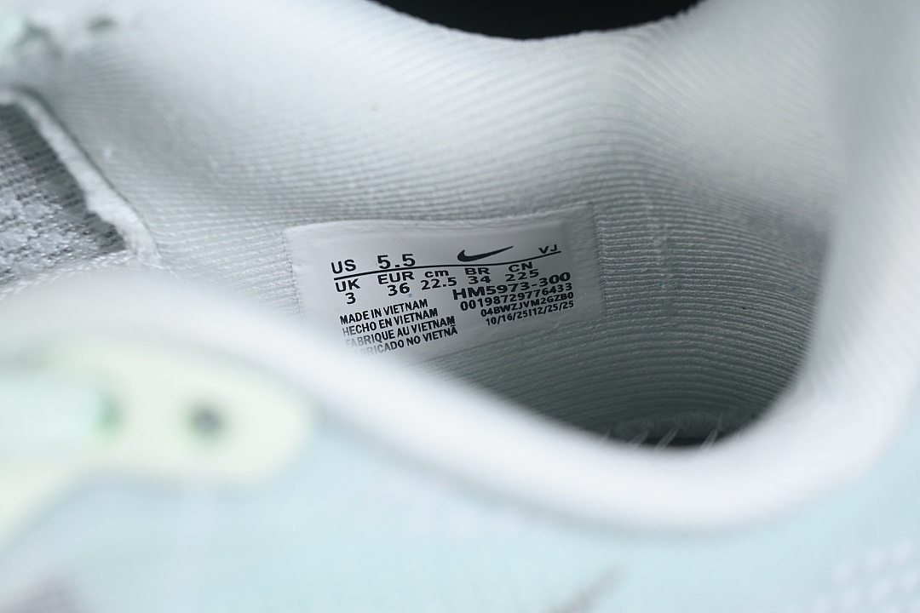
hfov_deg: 27.0
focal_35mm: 75
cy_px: 306
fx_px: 1917
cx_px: 460
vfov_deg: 18.2
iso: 160
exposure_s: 1/80
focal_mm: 50
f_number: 7.1
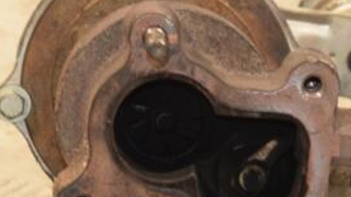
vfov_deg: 3.9
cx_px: 233
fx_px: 2921
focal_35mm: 314
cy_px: 141
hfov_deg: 6.9
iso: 800
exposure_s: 1/50
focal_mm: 92
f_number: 9
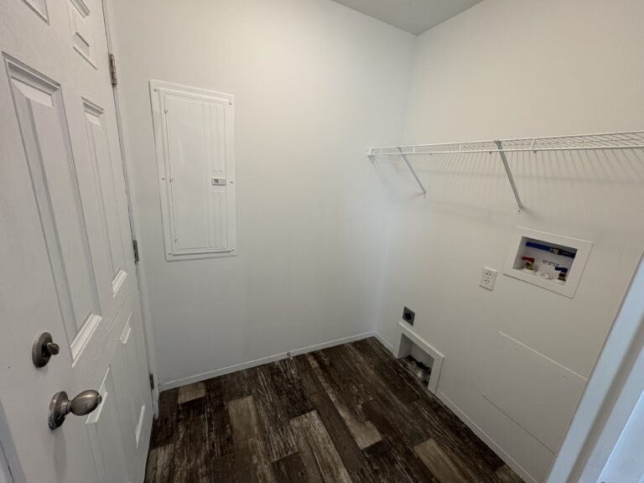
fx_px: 260
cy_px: 242
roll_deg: -4.0
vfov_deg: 85.7
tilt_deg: -14.7
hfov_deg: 102.1
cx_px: 322
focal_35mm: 14
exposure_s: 1/120
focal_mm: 2.22
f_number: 2.2
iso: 160
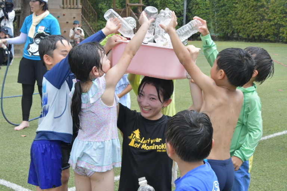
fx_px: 574
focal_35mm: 72
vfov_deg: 18.9
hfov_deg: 28.1
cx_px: 144
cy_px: 96
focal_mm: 48
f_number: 14
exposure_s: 1/800
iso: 2500
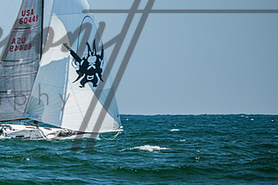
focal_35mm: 825
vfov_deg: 1.7
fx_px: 6367
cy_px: 46
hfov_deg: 2.5
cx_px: -28
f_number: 5.6
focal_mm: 360
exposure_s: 1/1000
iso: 320
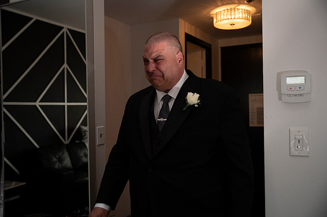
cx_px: 164
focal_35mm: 36
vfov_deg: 36.8
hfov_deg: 53.2
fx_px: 327
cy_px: 108
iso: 1600
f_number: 2.8
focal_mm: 36
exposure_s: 1/1600
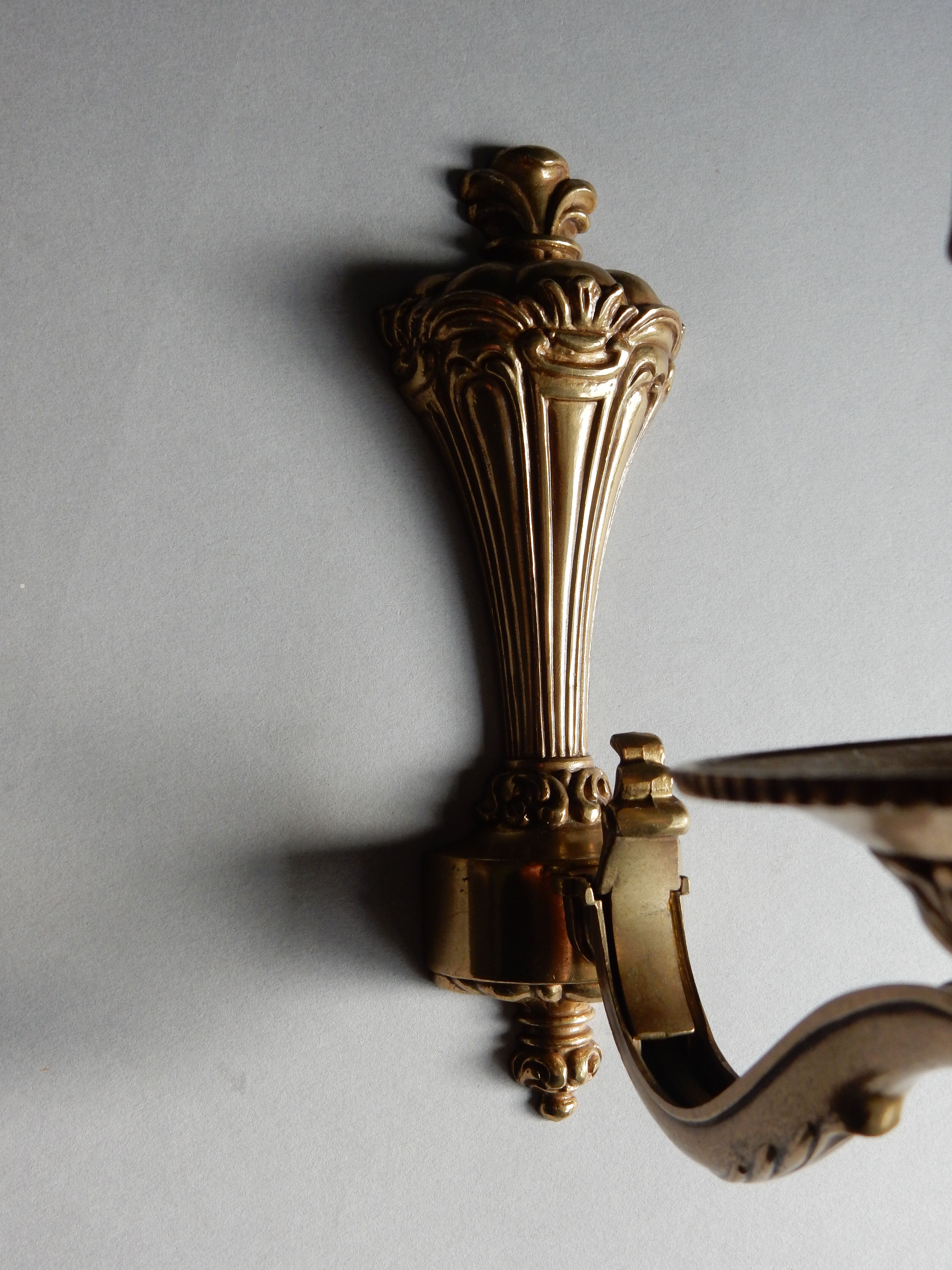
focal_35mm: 36
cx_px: 476
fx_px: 1320
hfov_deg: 39.7
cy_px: 635
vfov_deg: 51.4
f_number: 4
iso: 200
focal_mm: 6.4
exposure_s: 1/50
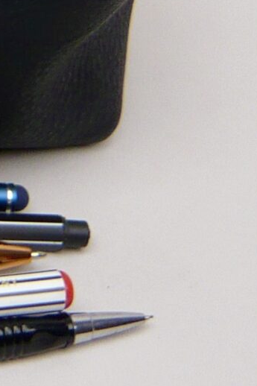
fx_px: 1543
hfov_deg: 8.9
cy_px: -66
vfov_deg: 13.9
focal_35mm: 144
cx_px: -270
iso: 100
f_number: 2.8
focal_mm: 4.6
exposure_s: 1/60
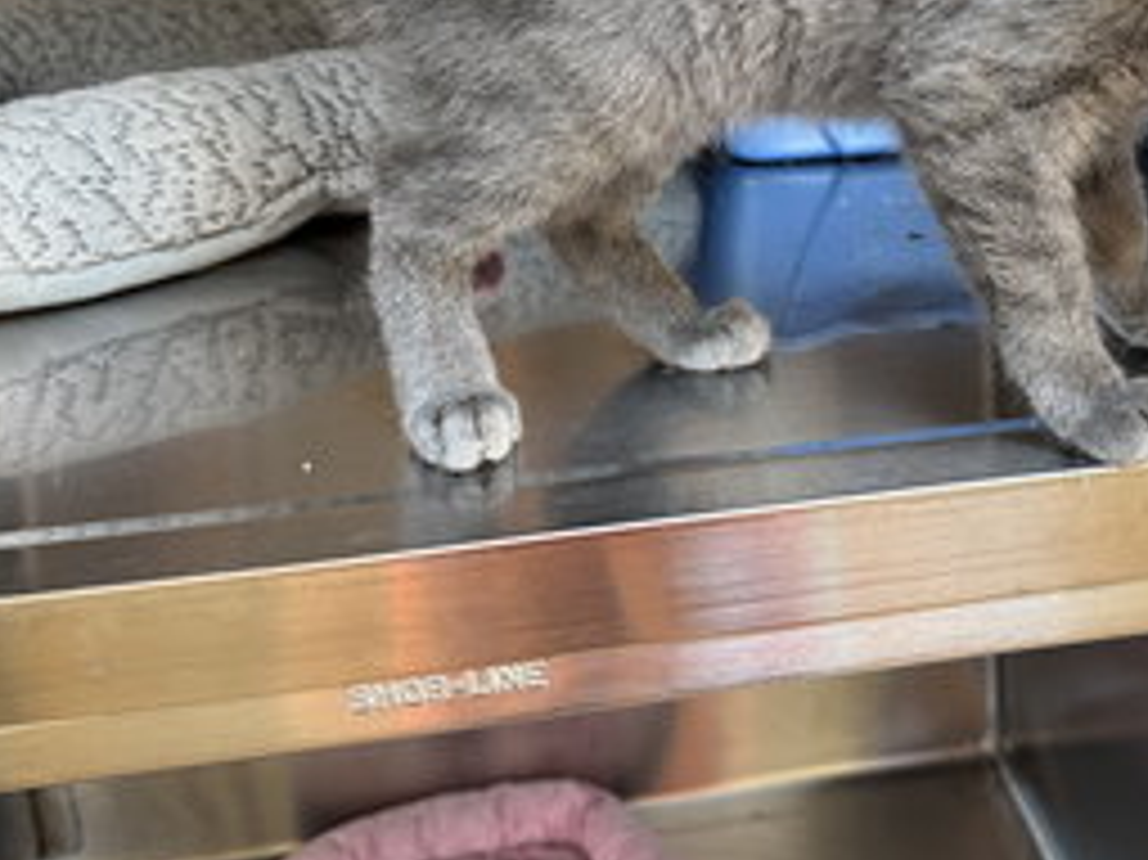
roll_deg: +1.8
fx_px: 1558
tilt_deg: -17.0
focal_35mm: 47
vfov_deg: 30.3
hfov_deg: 39.4
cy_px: 205
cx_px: 851
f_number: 1.78
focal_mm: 6.76
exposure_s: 1/60
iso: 200
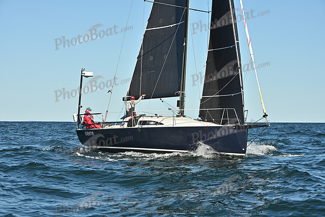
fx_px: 993
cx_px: 162
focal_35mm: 110
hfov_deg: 18.6
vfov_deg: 12.5
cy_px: 108
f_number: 8
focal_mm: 110
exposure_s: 1/1250
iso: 320
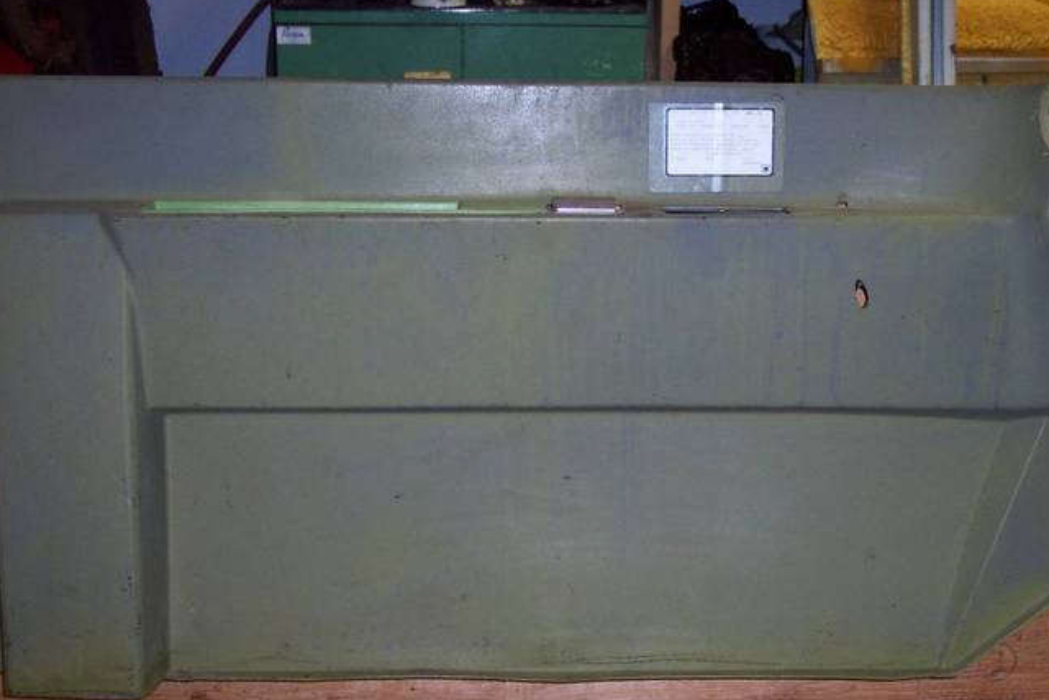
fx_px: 1457
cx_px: 595
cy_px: 400
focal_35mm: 50
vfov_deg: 27.0
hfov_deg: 39.5
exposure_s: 1/30
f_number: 2.8
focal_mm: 8
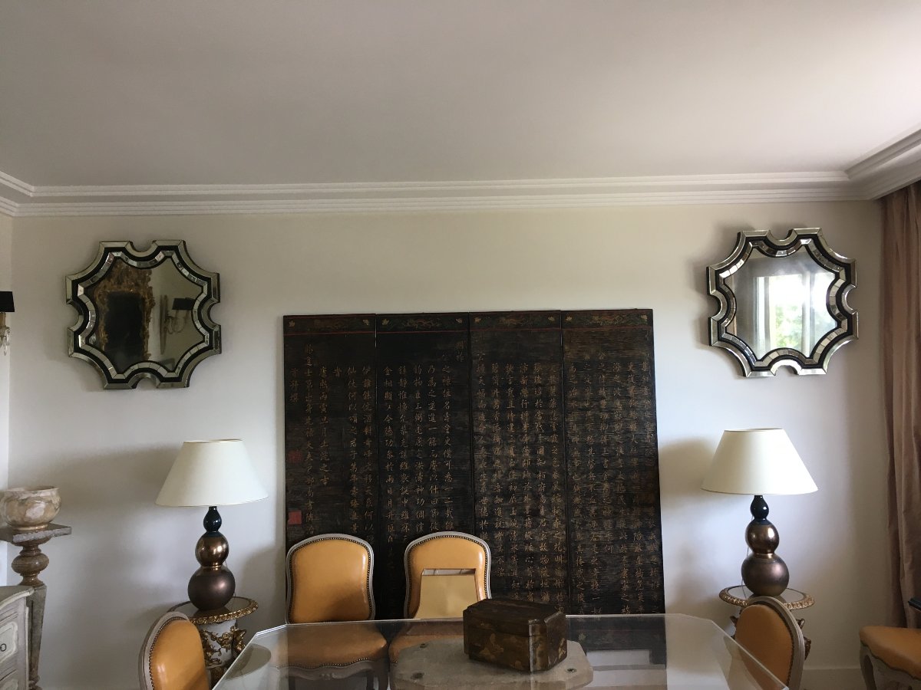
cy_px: 345
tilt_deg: +2.8
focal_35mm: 29
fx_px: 772
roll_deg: +0.1
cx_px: 460
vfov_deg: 48.2
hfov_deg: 61.7
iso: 40
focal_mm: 4.15
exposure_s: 1/33
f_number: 2.2
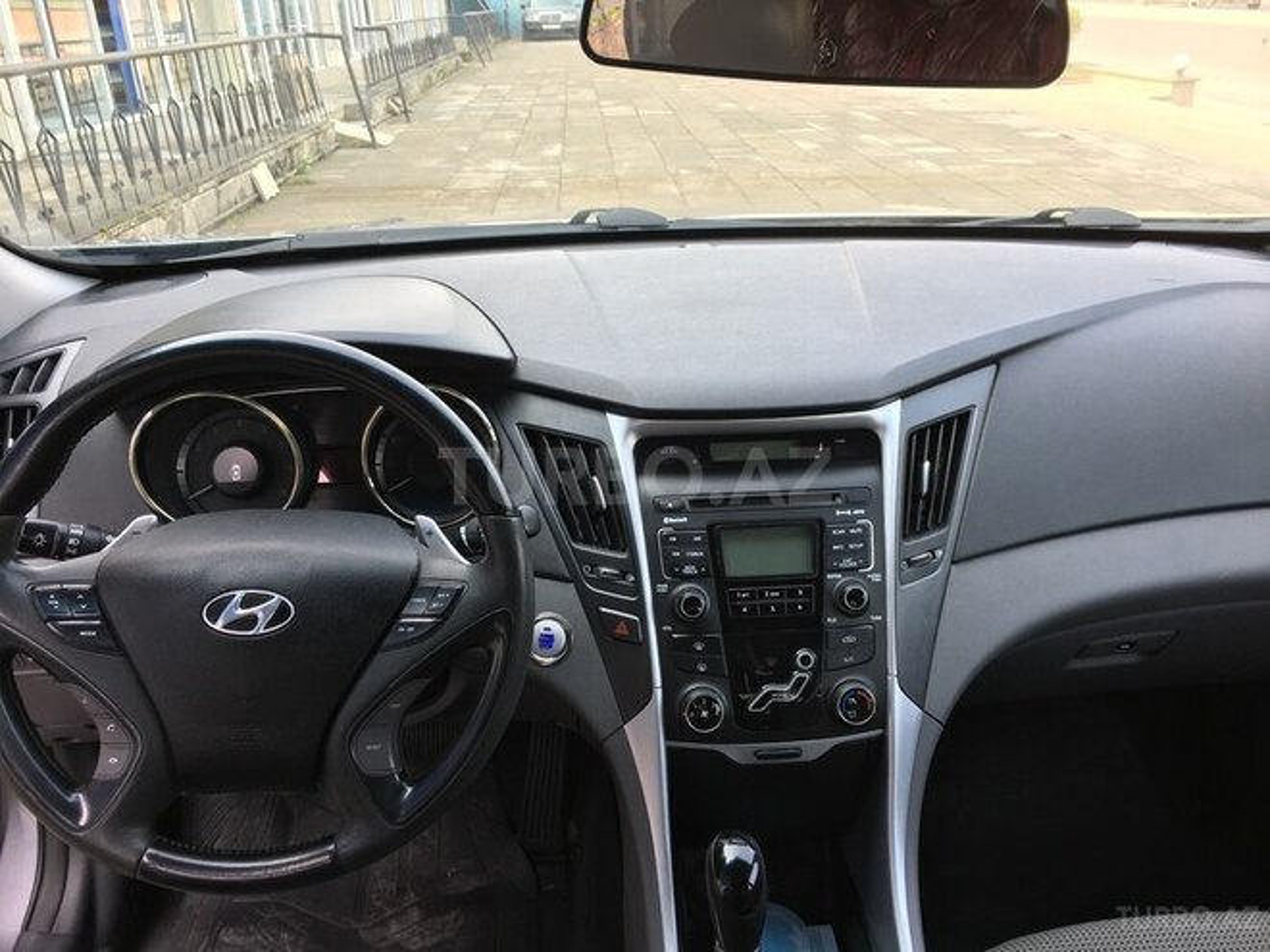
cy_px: 476
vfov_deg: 48.2
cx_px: 635
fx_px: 1064
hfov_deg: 61.7
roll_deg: +3.7
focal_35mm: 29
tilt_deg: -23.1
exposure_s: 1/100
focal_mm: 4.15
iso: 32
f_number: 2.2
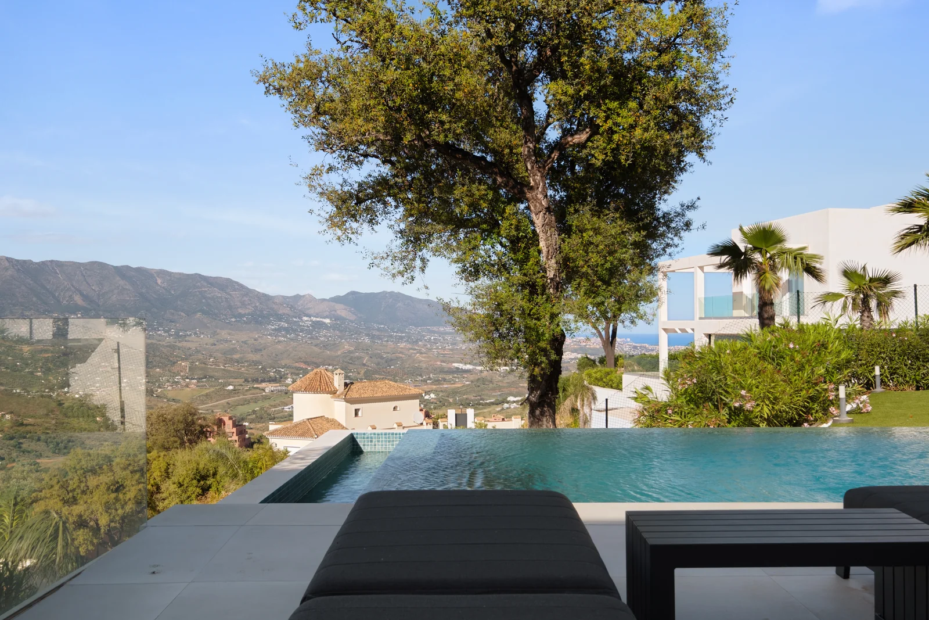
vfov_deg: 36.9
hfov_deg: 53.1
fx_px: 929
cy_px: 310
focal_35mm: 36
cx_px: 464
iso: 125
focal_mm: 24
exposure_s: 1/300
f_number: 8
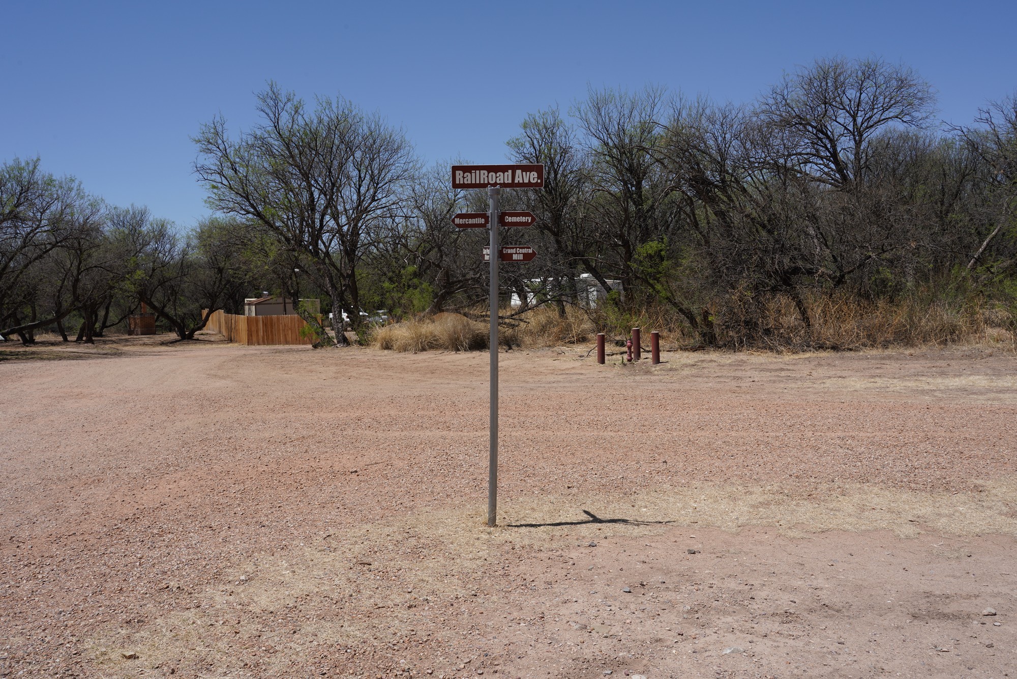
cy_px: 340
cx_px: 508
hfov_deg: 60.3
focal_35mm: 31
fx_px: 876
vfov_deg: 42.3
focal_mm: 31
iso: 100
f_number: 18
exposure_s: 1/100
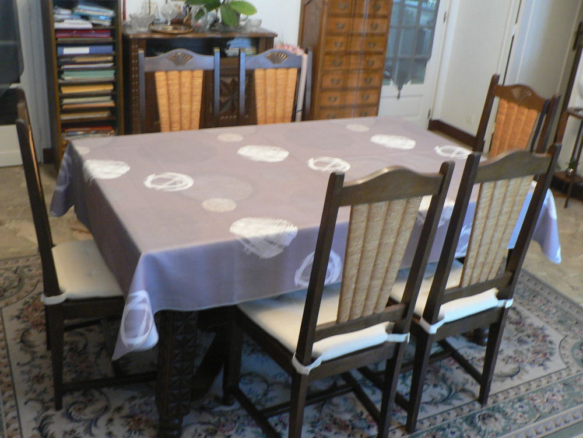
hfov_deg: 51.4
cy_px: 219
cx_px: 292
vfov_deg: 39.7
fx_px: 606
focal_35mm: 36
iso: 200
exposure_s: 1/4
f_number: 2.8
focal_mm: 6
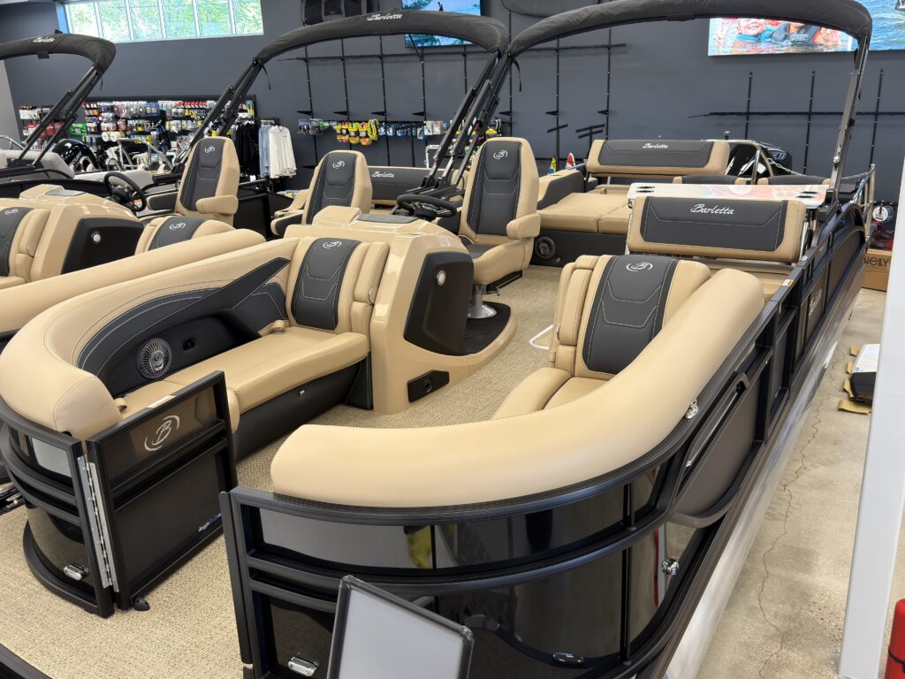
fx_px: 837
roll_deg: +1.9
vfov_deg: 44.2
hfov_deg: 56.8
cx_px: 452
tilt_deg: -19.0
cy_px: 340
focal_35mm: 32
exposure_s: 1/60
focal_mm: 6.76
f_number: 1.78
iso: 100
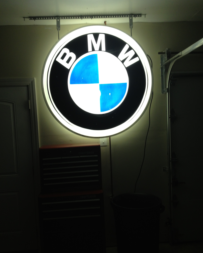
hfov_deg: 40.1
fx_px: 278
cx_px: 102
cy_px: 134
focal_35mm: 37
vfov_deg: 49.1
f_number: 2.4
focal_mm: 4.28
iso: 80
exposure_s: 1/20
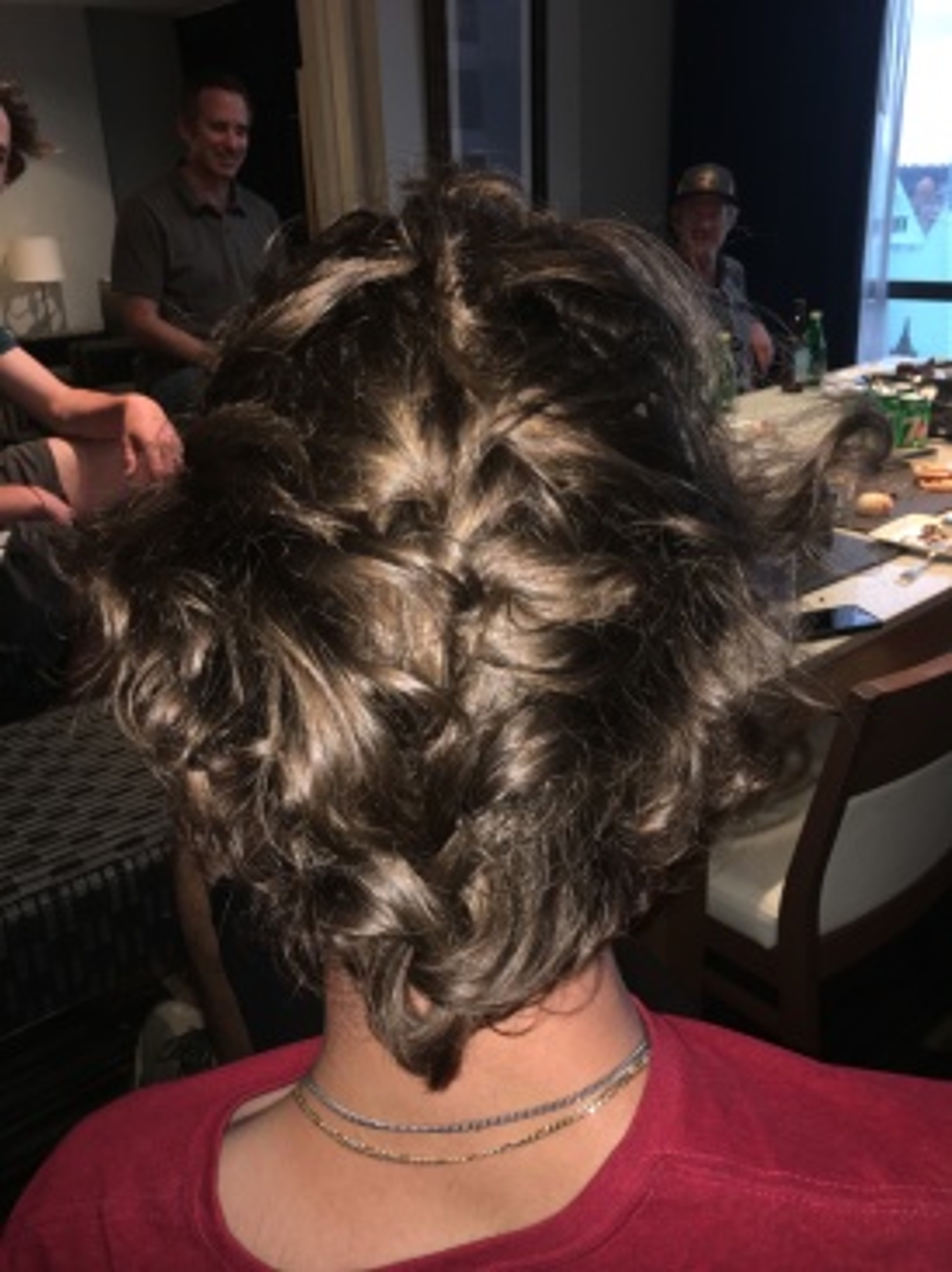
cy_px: 636
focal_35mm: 29
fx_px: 1065
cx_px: 476
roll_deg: +2.8
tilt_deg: -21.9
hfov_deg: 48.2
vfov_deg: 61.7
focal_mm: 4.15
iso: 64
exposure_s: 1/16
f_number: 2.2
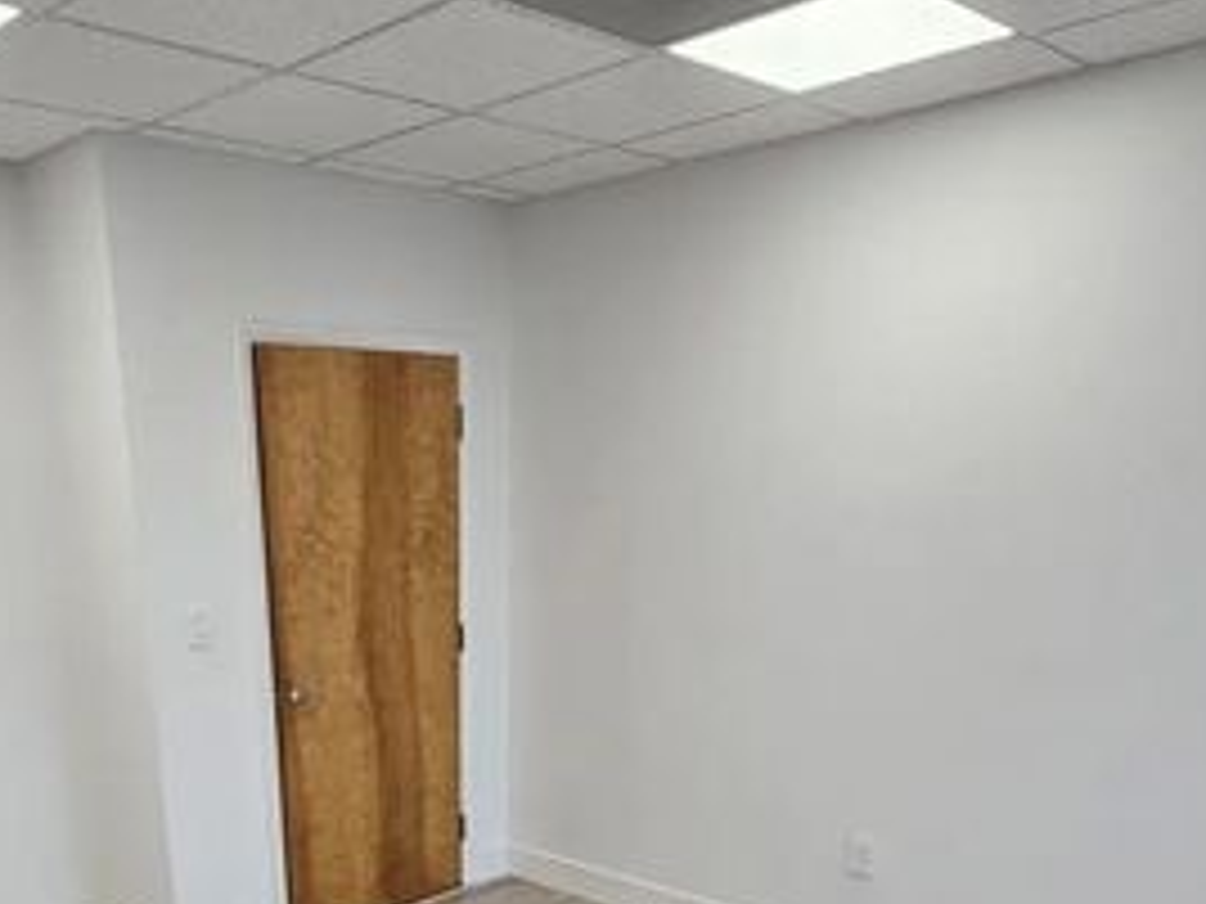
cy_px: 926
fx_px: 1080
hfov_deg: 57.1
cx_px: 405
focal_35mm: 31
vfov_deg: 39.4
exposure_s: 1/60
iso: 50
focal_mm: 2.2
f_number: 2.2
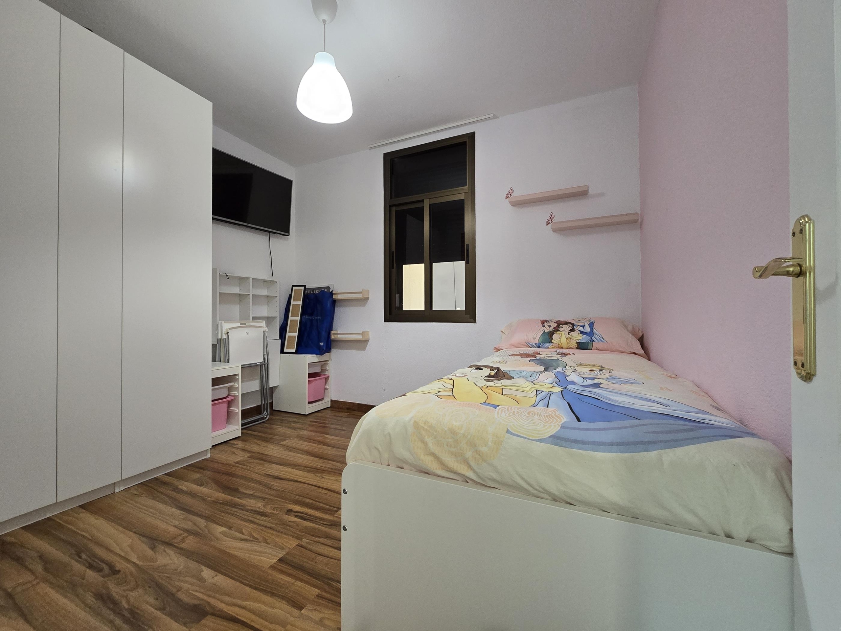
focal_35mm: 13
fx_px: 316
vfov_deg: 89.9
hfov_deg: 106.2
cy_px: 316
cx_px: 420
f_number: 2.2
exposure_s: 1/60
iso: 500
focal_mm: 2.2
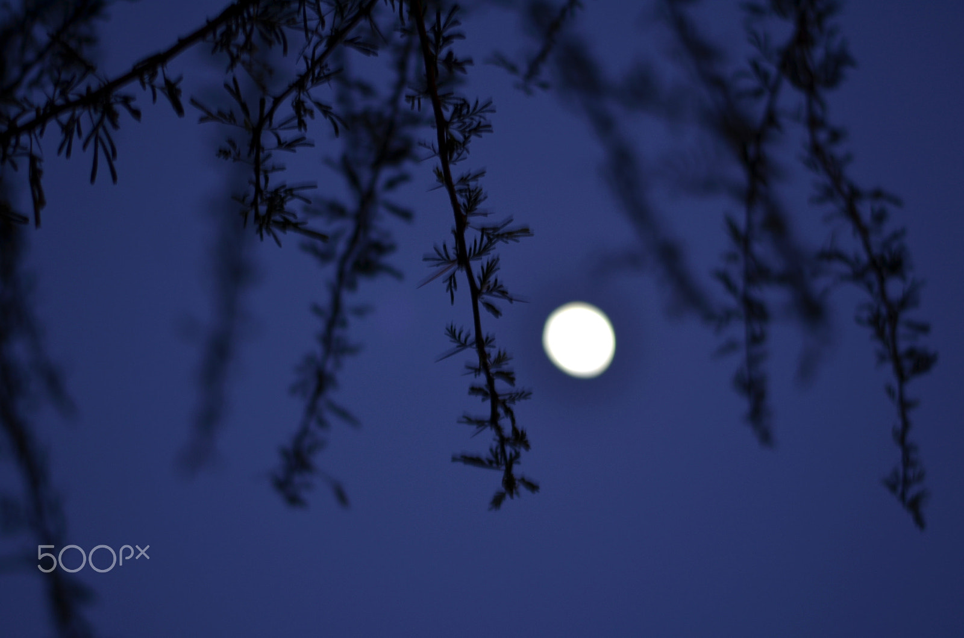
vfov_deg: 18.1
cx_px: 482
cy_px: 319
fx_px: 2004
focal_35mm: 75
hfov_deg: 27.1
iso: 100
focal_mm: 50
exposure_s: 1/13
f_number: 1.8
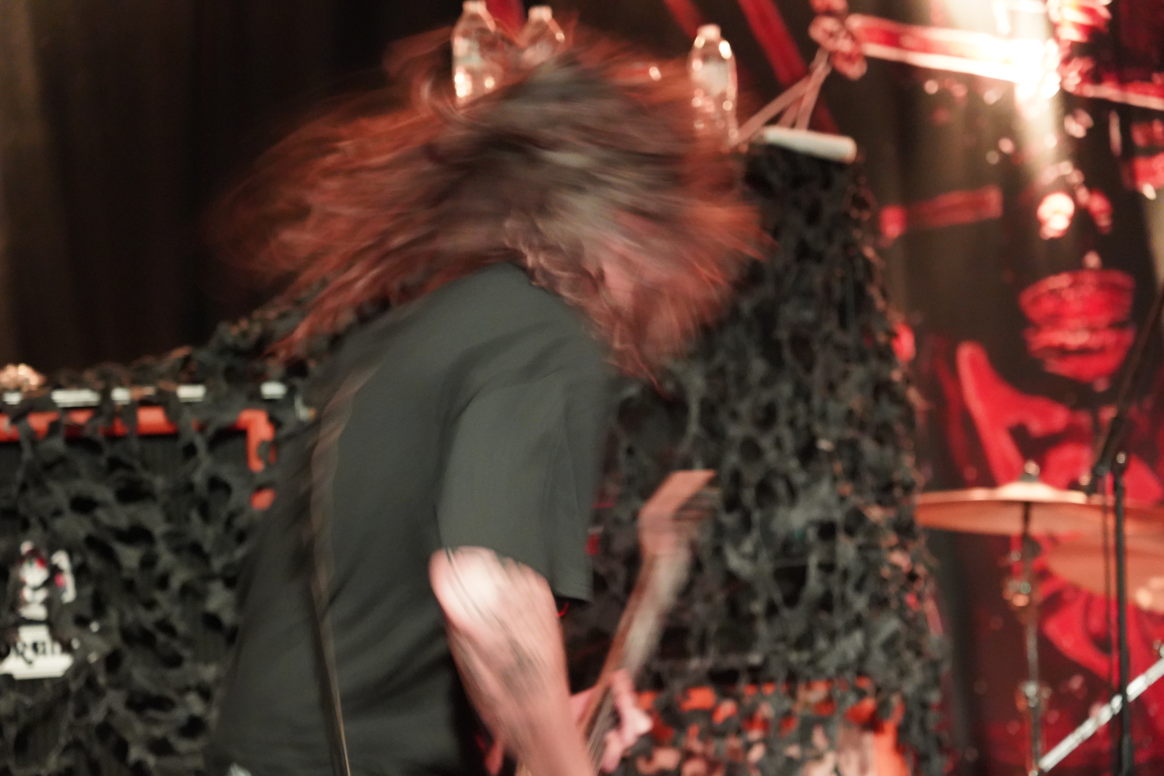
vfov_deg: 14.3
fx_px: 3104
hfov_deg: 21.2
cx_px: 582
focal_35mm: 96
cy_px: 388
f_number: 4
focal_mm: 96
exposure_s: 1/20
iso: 12800
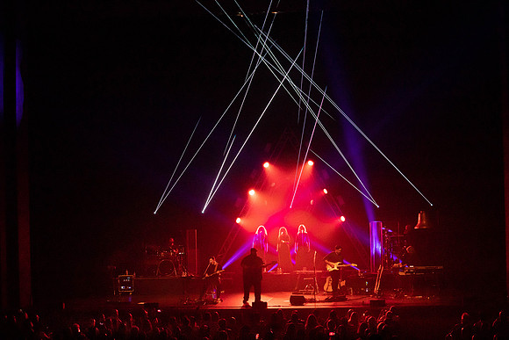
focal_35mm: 70
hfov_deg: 28.8
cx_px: 254
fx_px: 990
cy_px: 170
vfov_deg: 19.5
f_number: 5.6
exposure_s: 1/250
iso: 8000
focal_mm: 70
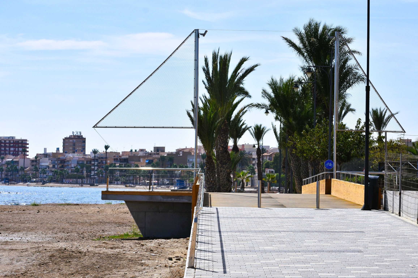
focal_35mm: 109
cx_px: 214
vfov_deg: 12.6
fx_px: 1265
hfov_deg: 18.8
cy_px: 143
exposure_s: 1/500
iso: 100
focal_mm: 70
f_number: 8
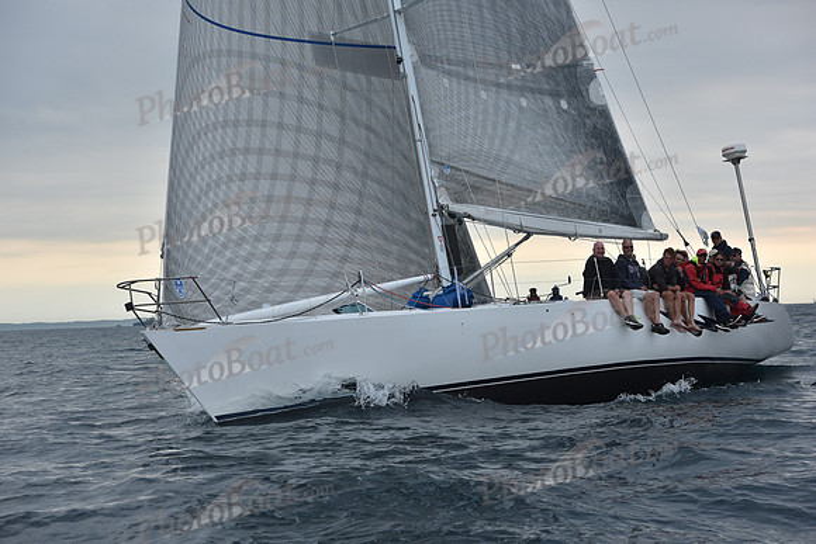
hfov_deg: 24.8
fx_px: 1859
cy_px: 272
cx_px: 408
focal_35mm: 82
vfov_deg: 16.7
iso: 400
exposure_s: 1/800
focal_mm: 82
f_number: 6.3
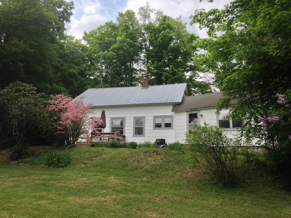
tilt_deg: +9.2
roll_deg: -0.5
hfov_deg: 55.4
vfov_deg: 42.9
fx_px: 277
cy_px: 109
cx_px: 146
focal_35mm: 33
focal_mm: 4.12
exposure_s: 1/704
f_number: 2.4
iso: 50
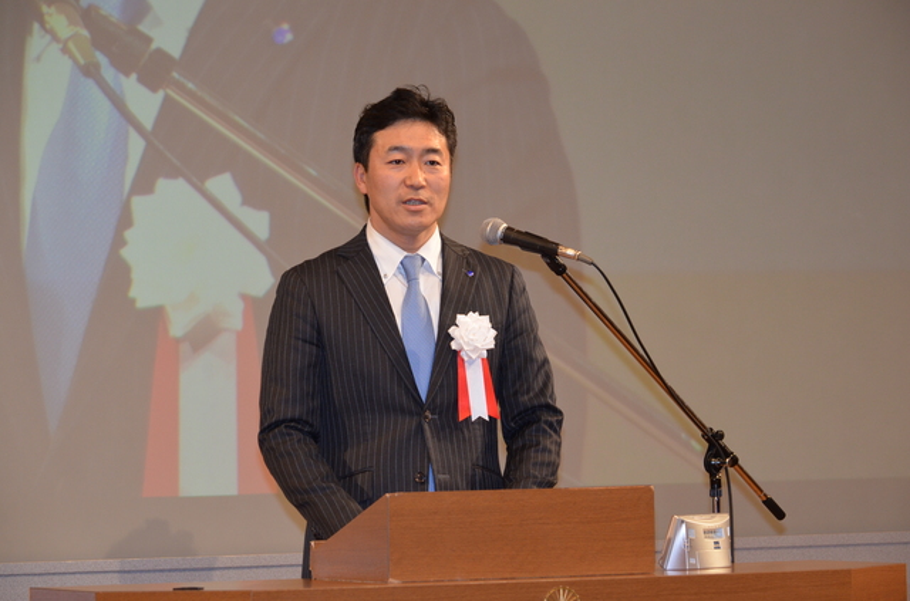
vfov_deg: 7.8
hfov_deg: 11.8
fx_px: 4386
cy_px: 300
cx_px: 455
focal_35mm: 174
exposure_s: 1/60
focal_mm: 116
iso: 800
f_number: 7.1
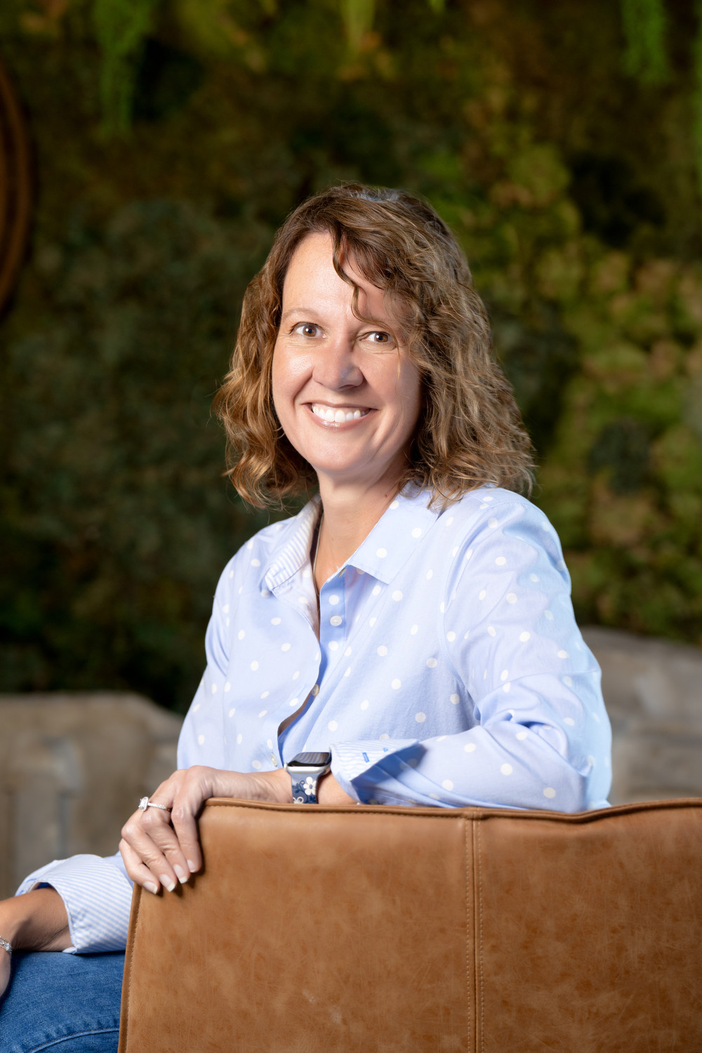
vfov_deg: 18.1
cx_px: 351
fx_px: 3305
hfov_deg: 12.1
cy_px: 526
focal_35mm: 113
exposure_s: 1/60
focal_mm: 113
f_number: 5
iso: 400
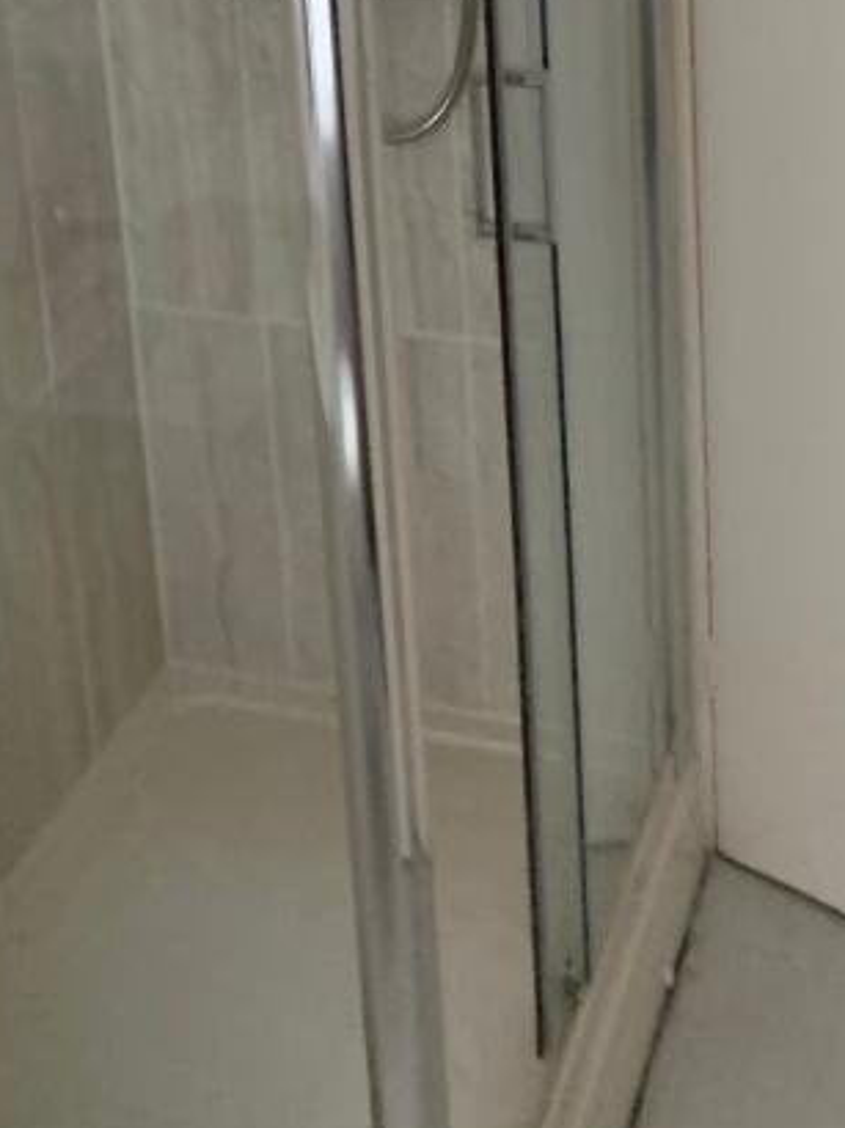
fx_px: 2118
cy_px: 25
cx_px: 234
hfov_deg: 22.4
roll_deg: +5.0
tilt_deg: -13.2
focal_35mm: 65
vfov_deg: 28.2
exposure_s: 1/39
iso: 400
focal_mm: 4.25
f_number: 1.8
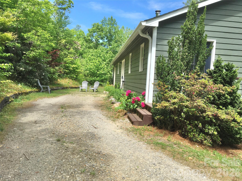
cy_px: 90
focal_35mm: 29
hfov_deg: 61.7
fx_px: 203
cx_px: 121
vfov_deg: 48.2
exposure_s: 1/864
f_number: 2.2
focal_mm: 4.15
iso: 25
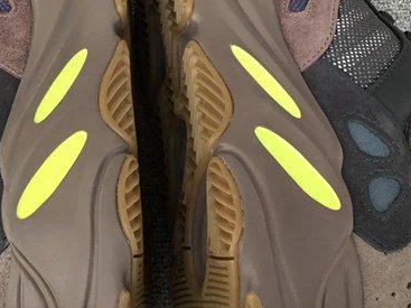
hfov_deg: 25.4
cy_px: 69
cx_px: 108
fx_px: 902
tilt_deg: -54.4
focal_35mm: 76
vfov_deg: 19.2
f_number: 2.4
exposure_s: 1/100
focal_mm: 3.3
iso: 50
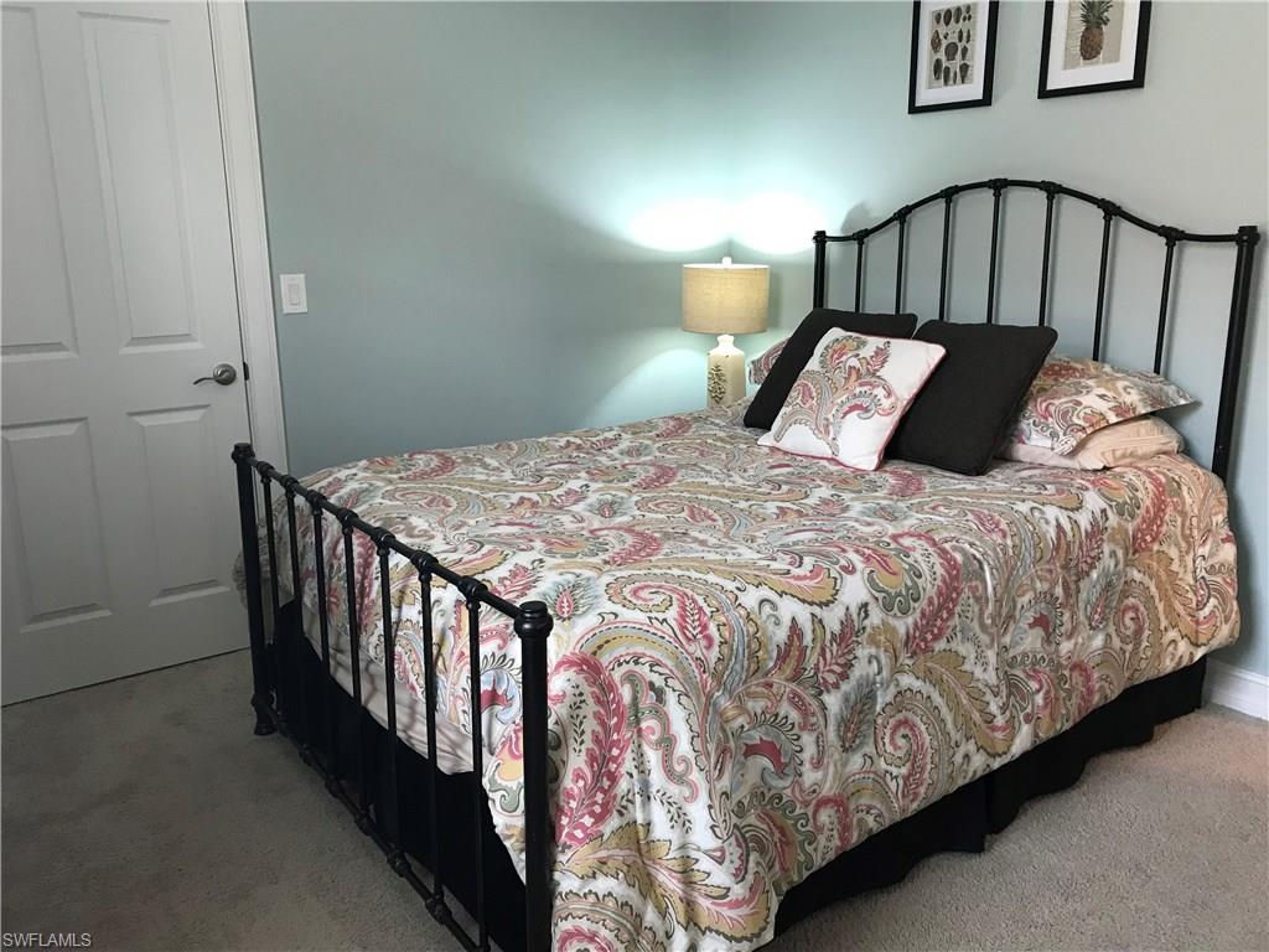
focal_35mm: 28
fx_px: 1026
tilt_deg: -13.1
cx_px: 634
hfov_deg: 63.4
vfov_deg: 49.7
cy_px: 476
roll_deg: +0.4
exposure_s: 1/20
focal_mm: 3.99
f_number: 1.8
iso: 40
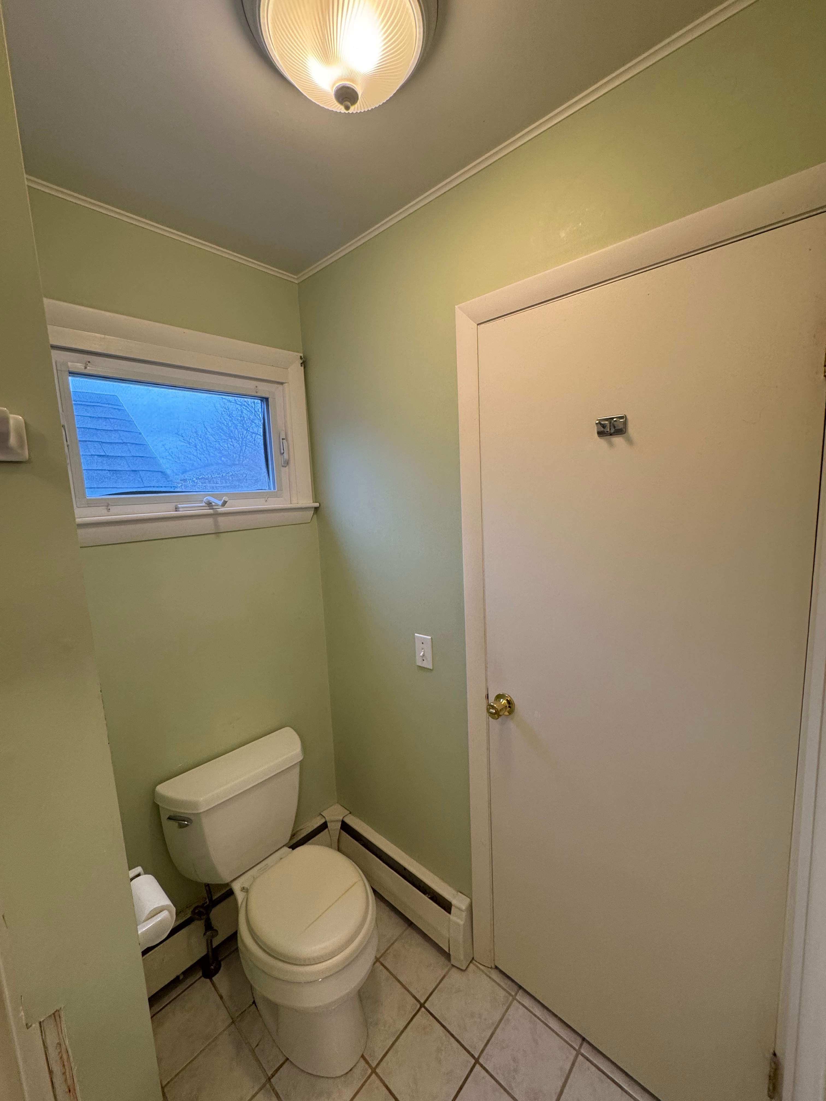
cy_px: 550
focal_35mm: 14
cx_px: 413
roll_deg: +2.8
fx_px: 445
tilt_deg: -8.1
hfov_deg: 85.7
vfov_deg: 102.1
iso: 200
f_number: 2.2
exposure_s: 1/120
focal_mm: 2.22
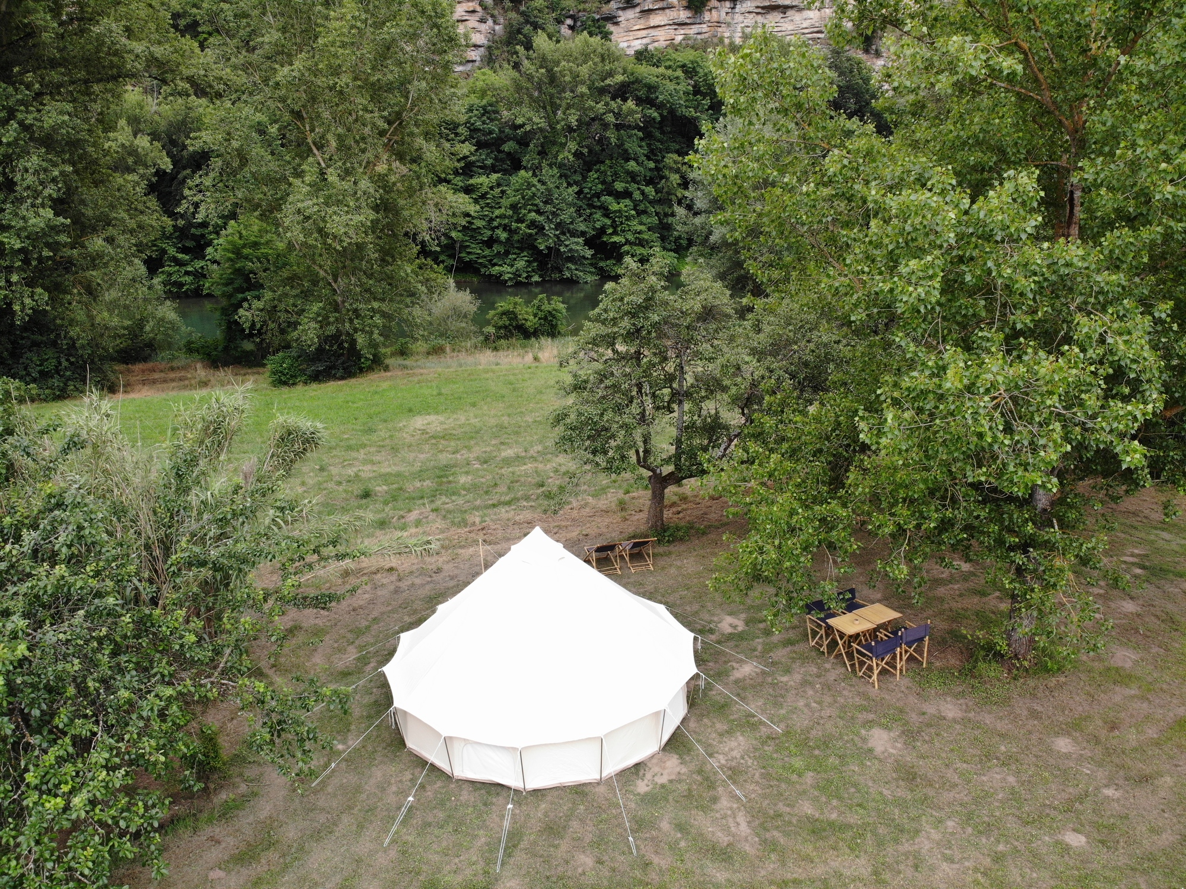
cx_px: 593
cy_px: 444
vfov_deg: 56.8
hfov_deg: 71.6
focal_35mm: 24
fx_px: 822
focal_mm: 4.5
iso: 100
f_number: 2.8
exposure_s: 1/98.2
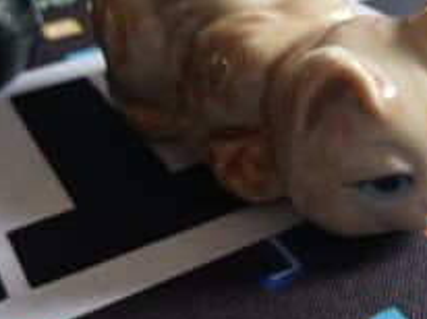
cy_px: 122
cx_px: 325
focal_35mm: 63
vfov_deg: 23.2
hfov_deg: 30.2
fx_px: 776
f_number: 1.8
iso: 160
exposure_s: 1/33.3
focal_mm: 4
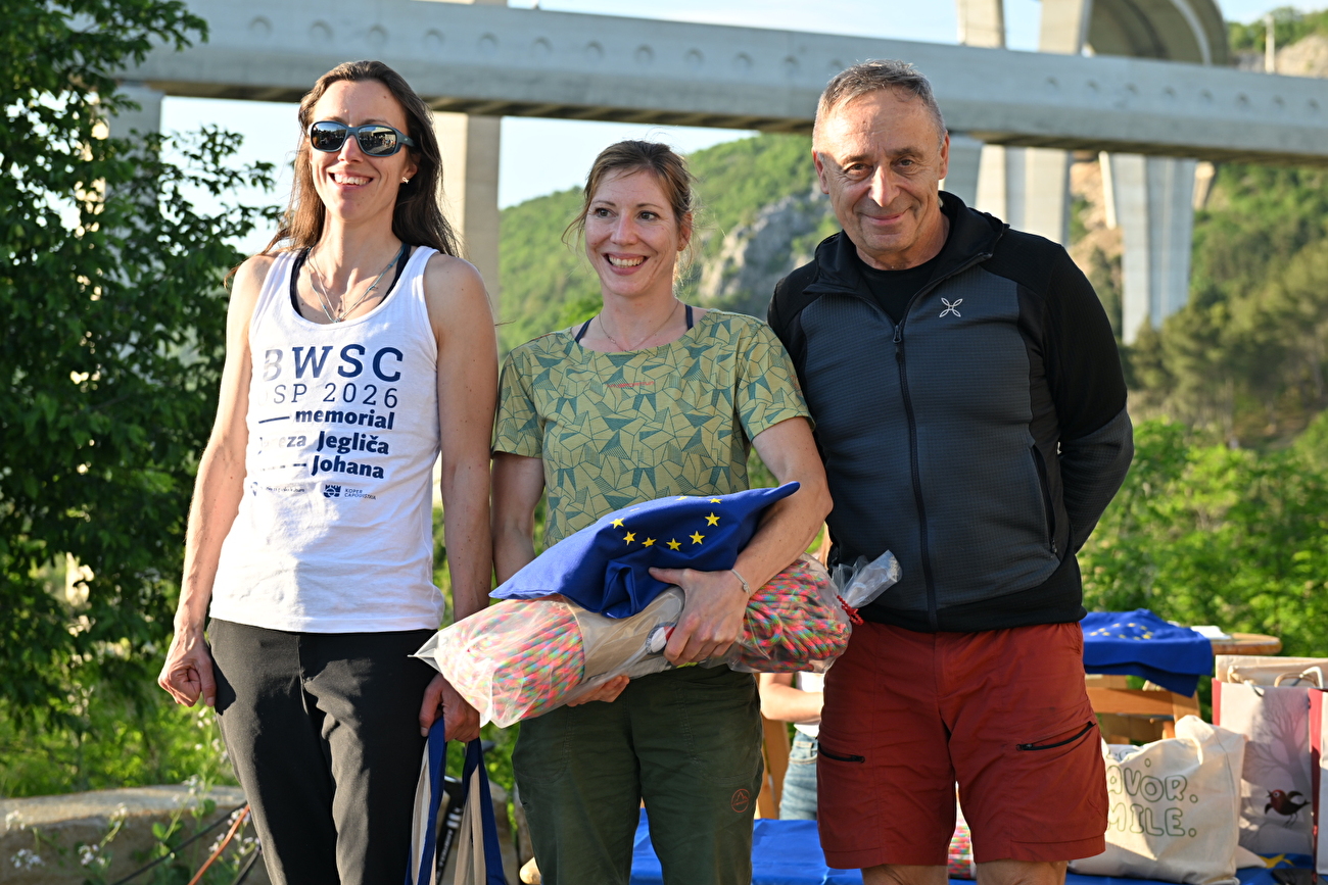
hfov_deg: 32.4
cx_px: 664
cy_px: 442
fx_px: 2287
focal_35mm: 62
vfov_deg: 21.9
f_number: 5
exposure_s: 1/320
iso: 200
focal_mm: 62
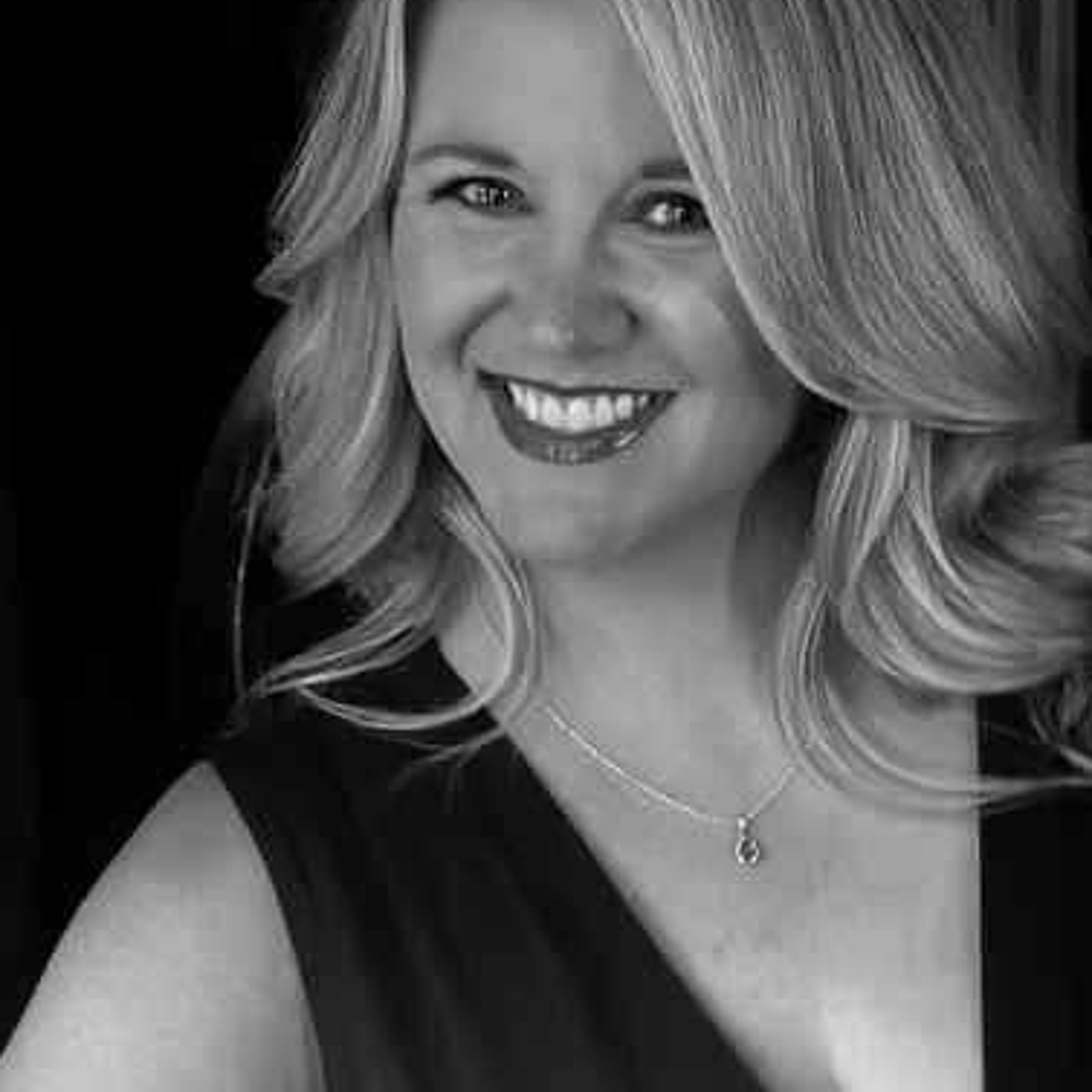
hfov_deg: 19.2
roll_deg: +1.0
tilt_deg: -6.8
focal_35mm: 90
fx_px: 3212
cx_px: 770
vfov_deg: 19.2
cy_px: 768
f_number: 1.78
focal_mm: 6.86
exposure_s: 1/15
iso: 1000
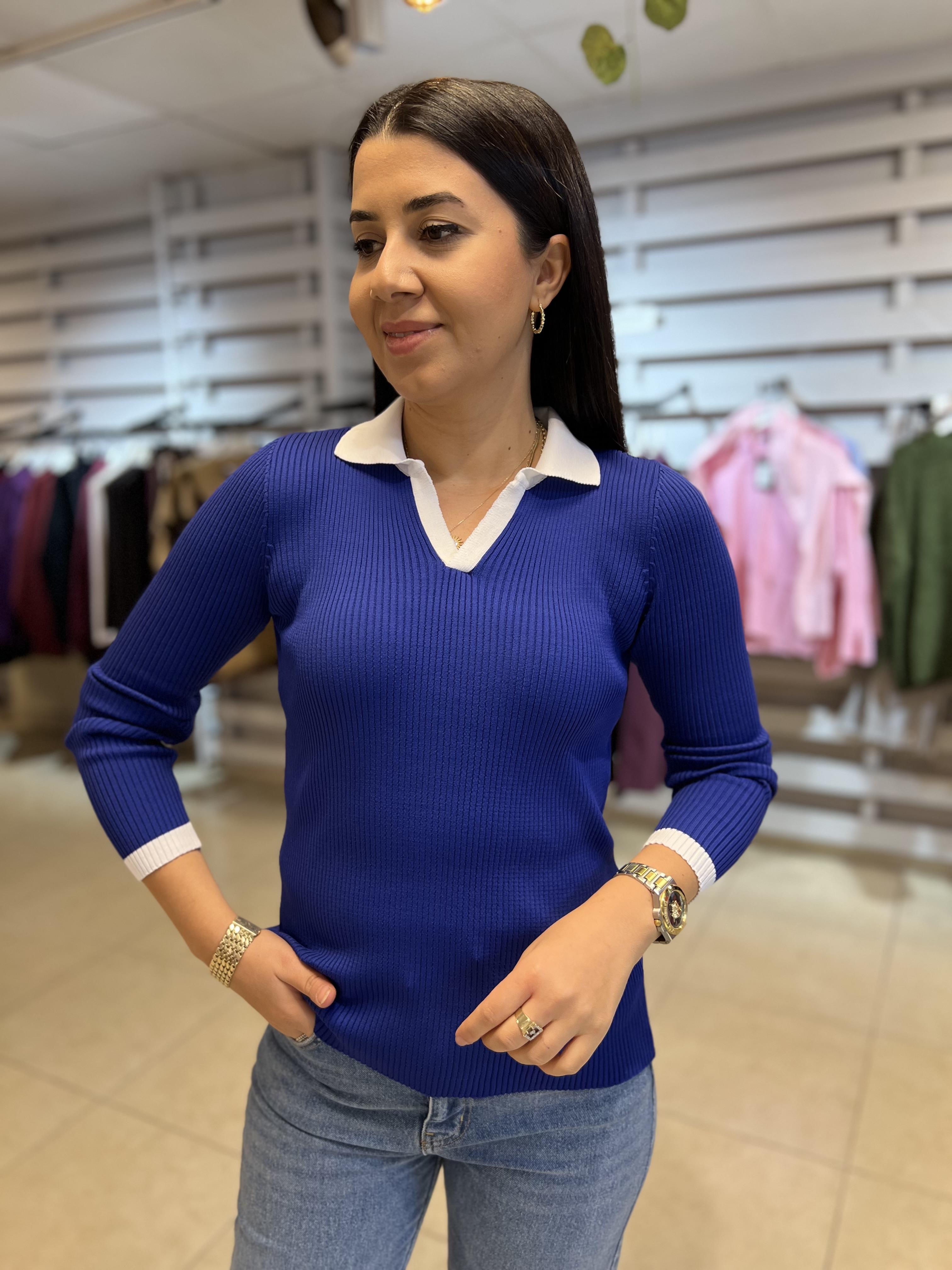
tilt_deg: -10.5
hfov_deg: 53.1
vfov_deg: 67.3
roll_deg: +1.2
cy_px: 635
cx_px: 476
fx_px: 953
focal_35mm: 26
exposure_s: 1/100
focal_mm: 5.7
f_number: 1.5
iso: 100
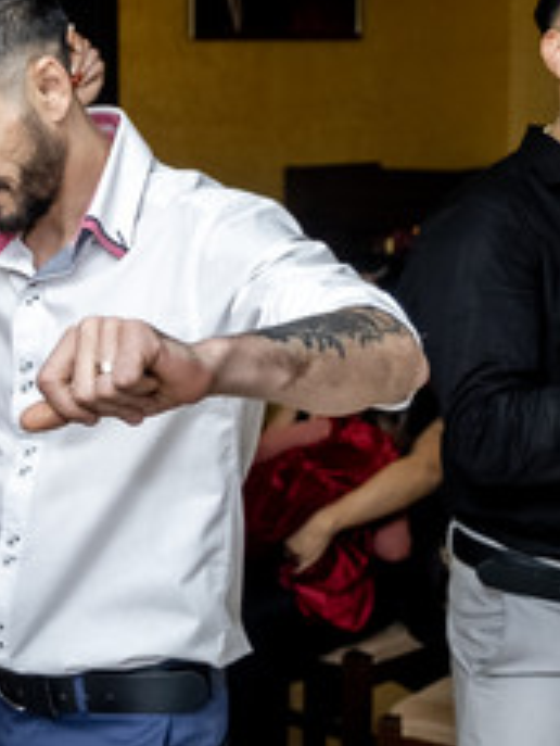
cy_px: 252
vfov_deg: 22.7
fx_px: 1853
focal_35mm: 86
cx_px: -221
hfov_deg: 16.0
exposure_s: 1/125
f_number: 2.8
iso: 1000
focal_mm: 21.3
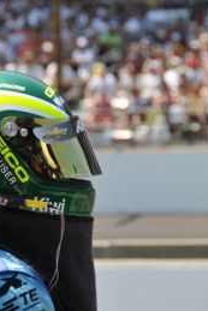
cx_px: 39
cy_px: 166
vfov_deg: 7.5
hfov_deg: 5.0
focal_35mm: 275
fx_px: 2380
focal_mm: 95
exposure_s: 1/1250
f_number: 5.3
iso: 400
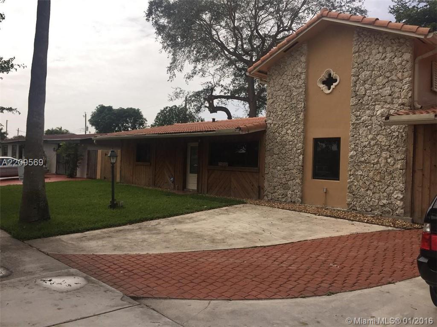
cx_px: 218
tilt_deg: +0.6
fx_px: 366
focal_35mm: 29
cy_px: 164
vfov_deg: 48.2
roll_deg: -2.4
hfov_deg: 61.7
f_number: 2.2
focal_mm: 4.15
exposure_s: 1/3300
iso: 40
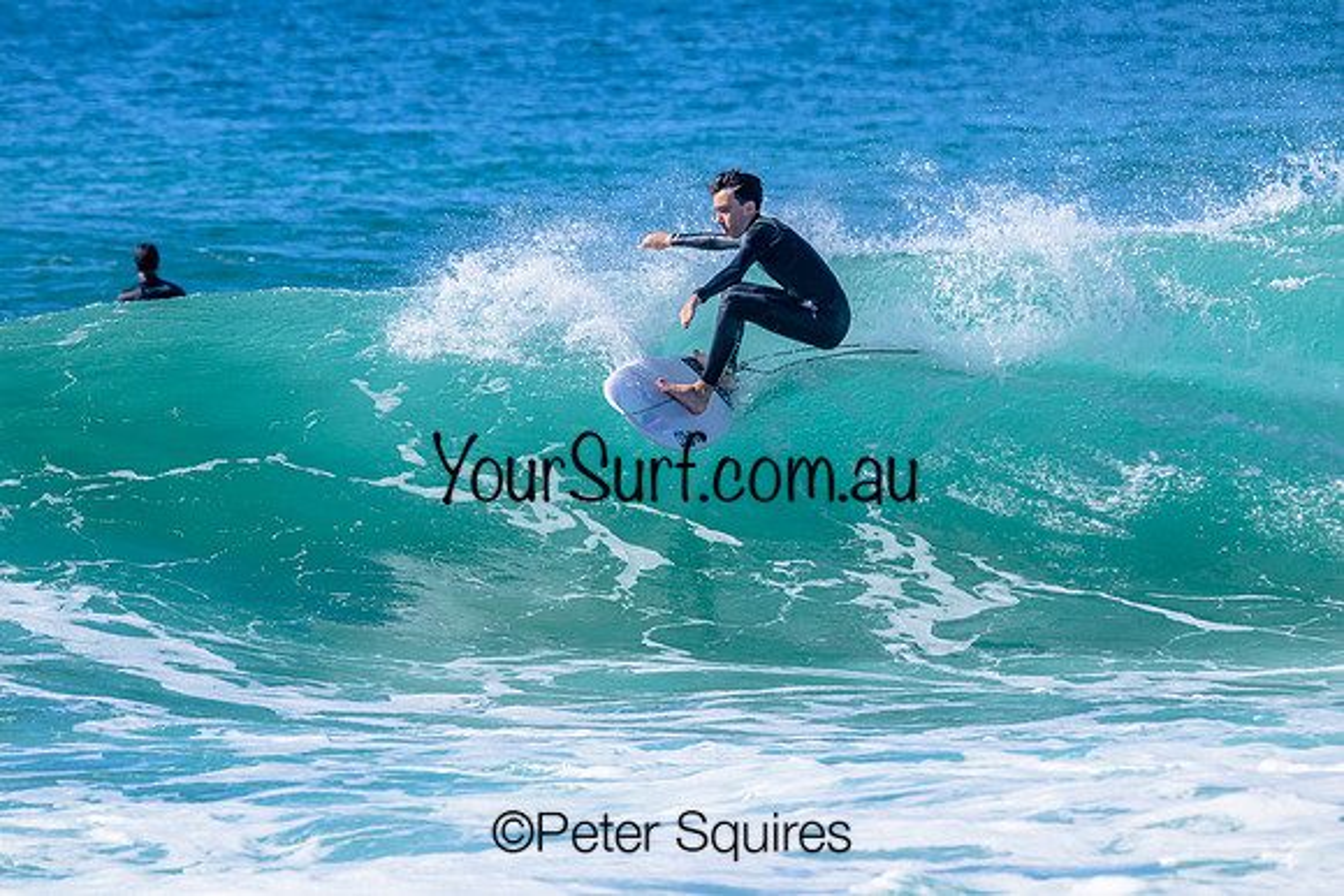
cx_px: 672
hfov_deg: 4.2
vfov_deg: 2.8
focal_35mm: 490
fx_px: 18297
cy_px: 448
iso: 720
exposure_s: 1/2000
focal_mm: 490
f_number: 10
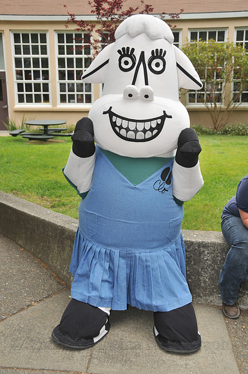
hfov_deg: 30.8
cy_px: 187
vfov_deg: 45.0
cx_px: 124
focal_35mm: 44
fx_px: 451
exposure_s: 1/320
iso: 200
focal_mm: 29
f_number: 4
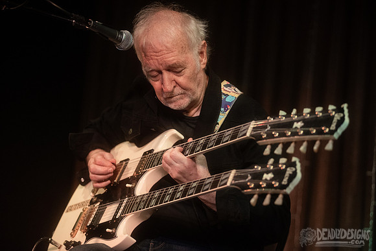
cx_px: 188
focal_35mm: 100
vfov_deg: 13.7
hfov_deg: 20.4
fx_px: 1045
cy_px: 126
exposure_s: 1/200
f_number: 3.2
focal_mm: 100
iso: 2500
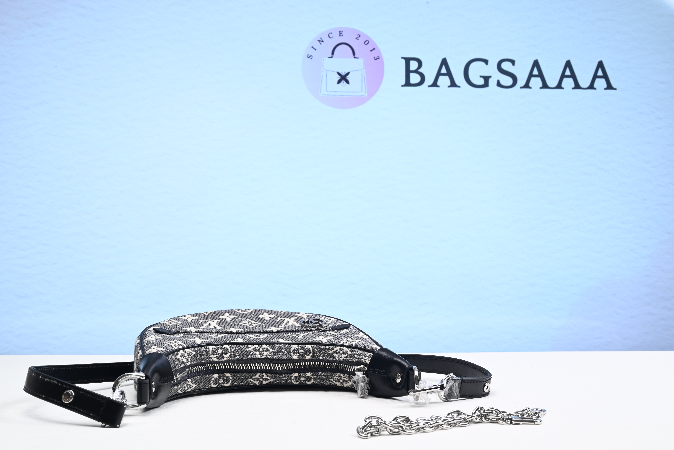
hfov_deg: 47.4
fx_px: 768
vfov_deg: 32.7
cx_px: 337
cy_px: 225
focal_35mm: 41
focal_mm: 41
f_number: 16
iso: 100
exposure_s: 1/2
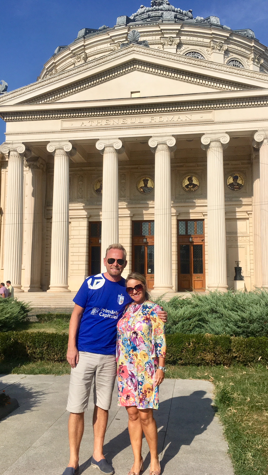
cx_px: 141
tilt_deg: +3.5
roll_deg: +1.6
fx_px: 404
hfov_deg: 36.7
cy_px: 240
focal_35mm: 32
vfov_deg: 61.0
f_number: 2.2
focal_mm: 4.15
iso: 25
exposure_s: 1/3077
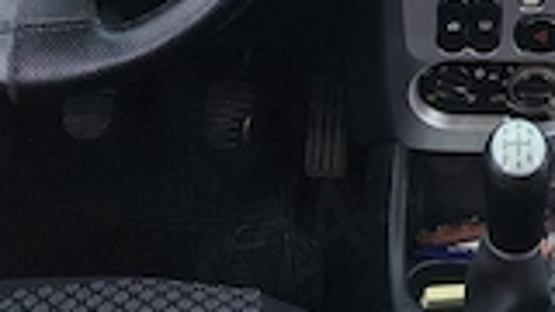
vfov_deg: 11.6
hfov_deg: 21.3
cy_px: -215
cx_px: 500
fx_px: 1442
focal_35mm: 98
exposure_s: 1/453
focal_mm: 5.56
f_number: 1.8
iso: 100
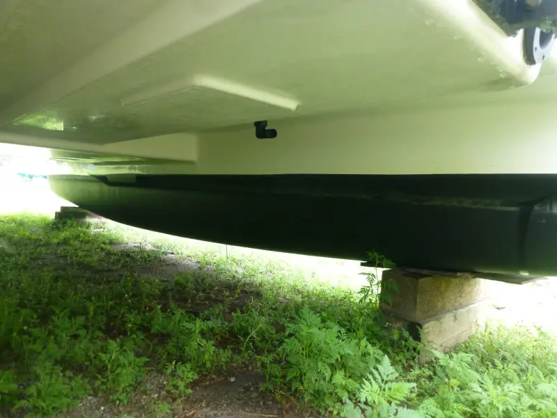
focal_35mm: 24
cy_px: 209
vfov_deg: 56.8
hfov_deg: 71.6
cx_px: 278
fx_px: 386
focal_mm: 4.3
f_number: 3.3
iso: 500
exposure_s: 1/125
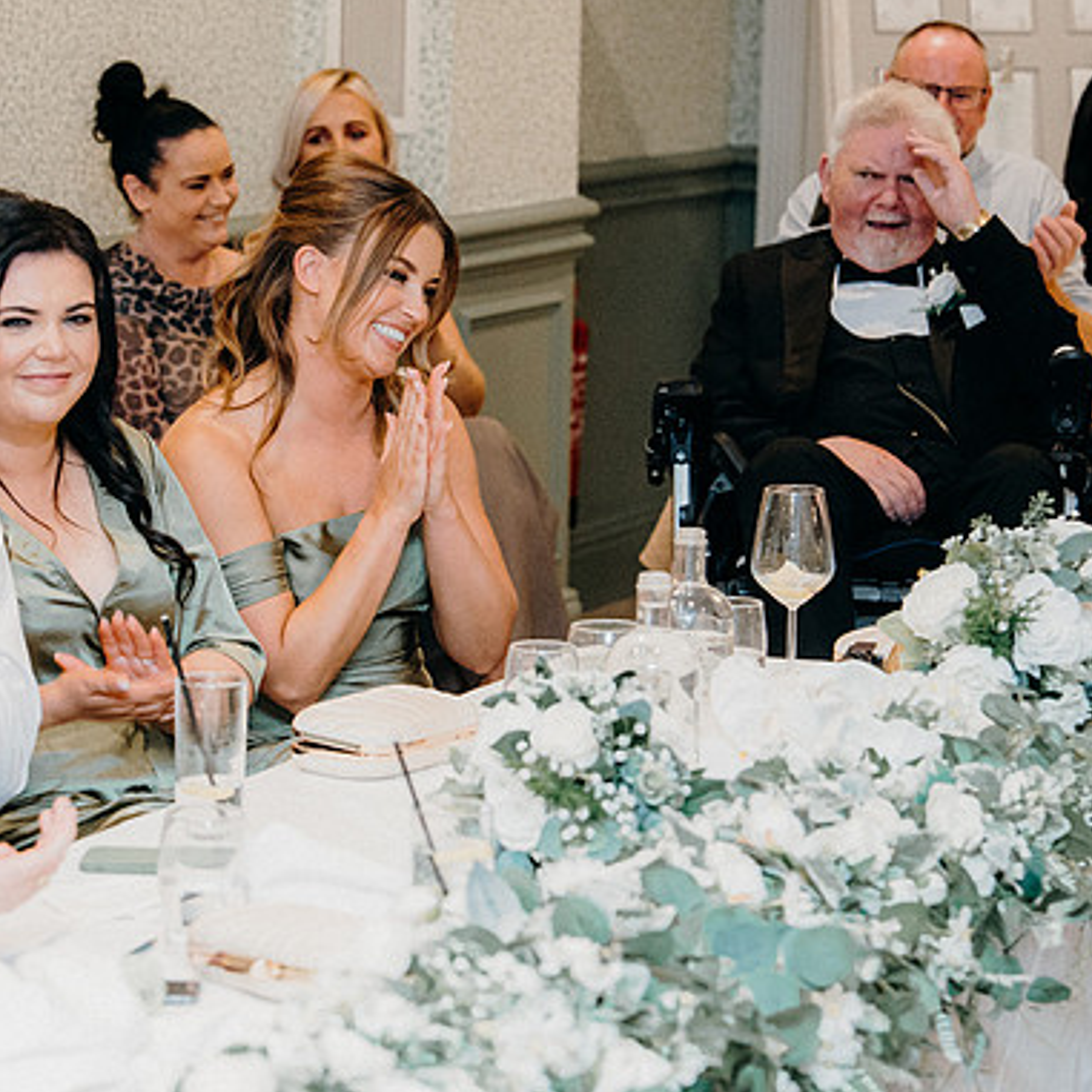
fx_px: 4854
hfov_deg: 12.8
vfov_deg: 12.8
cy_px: 546
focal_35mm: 136
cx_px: 370
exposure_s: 1/160
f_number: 3.5
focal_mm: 70
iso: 2500
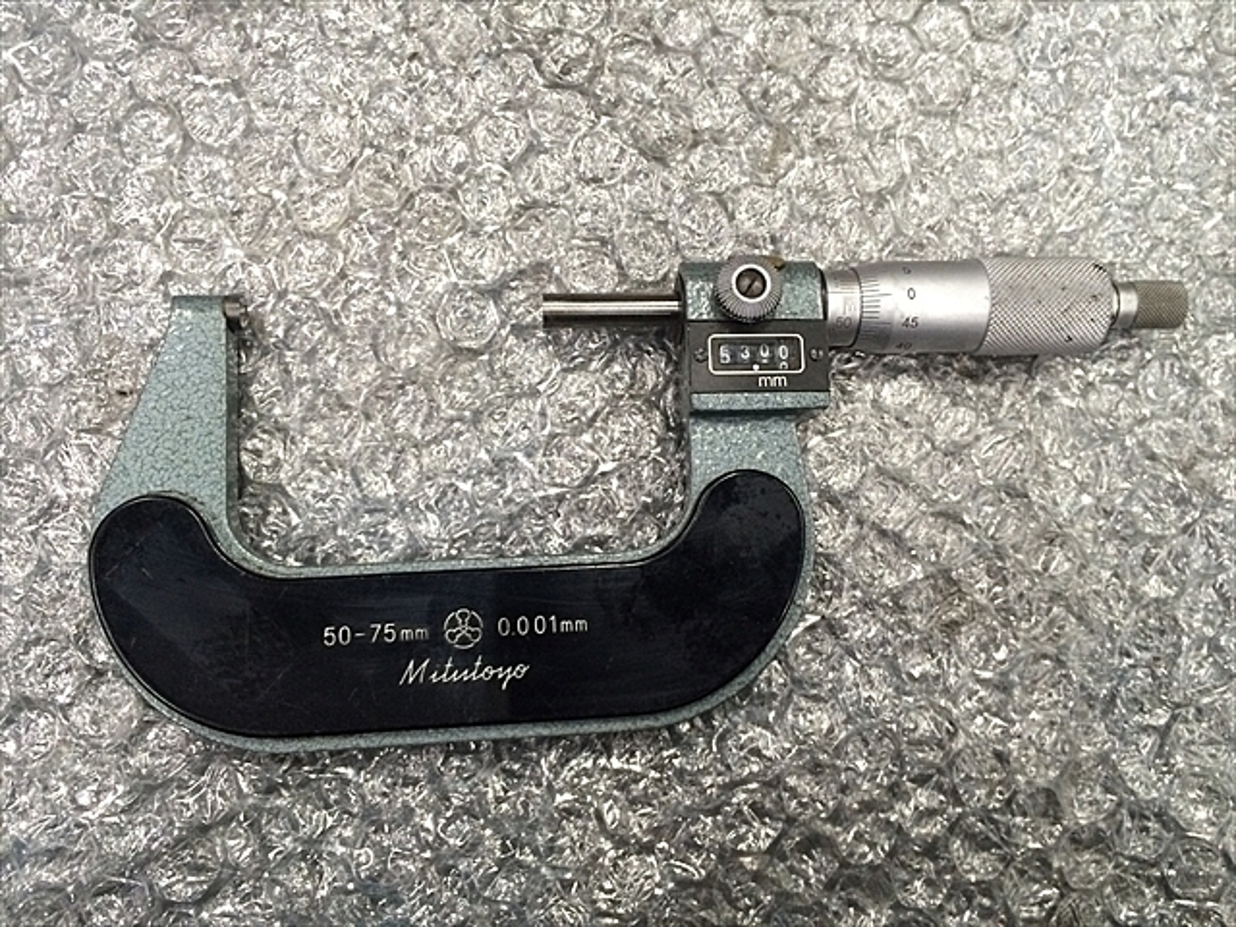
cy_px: 464
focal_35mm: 29
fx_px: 1035
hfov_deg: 61.7
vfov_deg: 48.2
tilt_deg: -81.1
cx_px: 618
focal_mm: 4.15
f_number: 2.2
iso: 200
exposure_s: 1/30
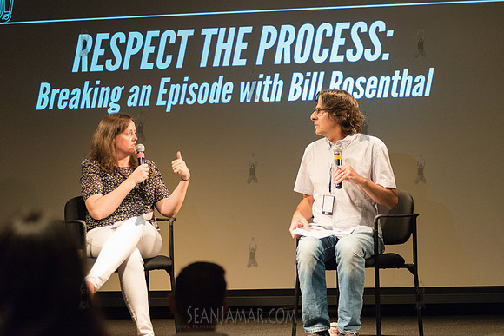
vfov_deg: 15.9
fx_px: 1204
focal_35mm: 86
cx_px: 252
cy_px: 168
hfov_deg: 23.6
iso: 4000
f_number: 2.8
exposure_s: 1/200
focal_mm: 86
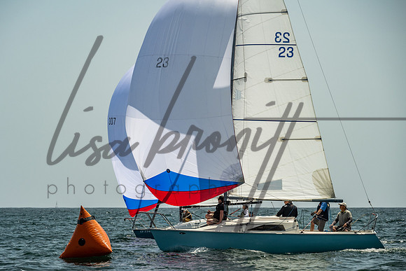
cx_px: 185
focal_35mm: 156
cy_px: 152
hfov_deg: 13.1
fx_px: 1765
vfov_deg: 8.8
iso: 320
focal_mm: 135
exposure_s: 1/1600
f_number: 6.3
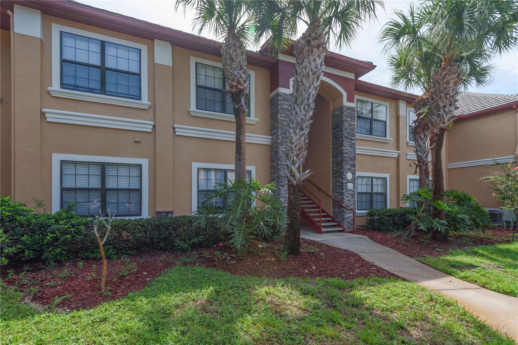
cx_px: 259
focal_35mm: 16
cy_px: 172
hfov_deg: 96.7
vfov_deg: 73.8
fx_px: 230
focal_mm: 16
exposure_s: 1/320
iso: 320
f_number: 10
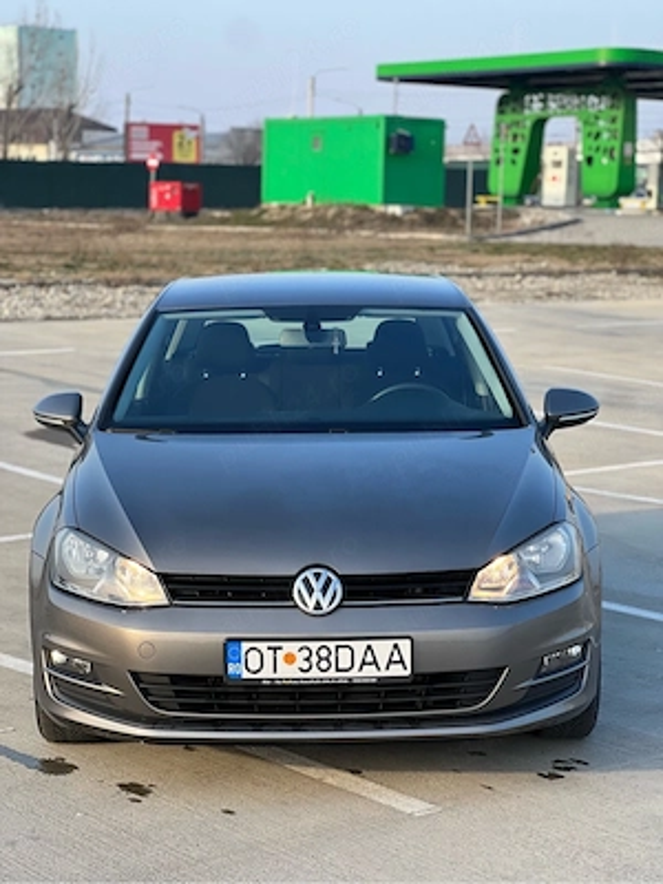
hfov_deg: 19.1
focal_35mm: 77
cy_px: 442
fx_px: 1966
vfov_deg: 25.3
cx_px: 332
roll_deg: -2.3
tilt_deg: -5.1
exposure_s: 1/121
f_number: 2.8
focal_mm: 9
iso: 25
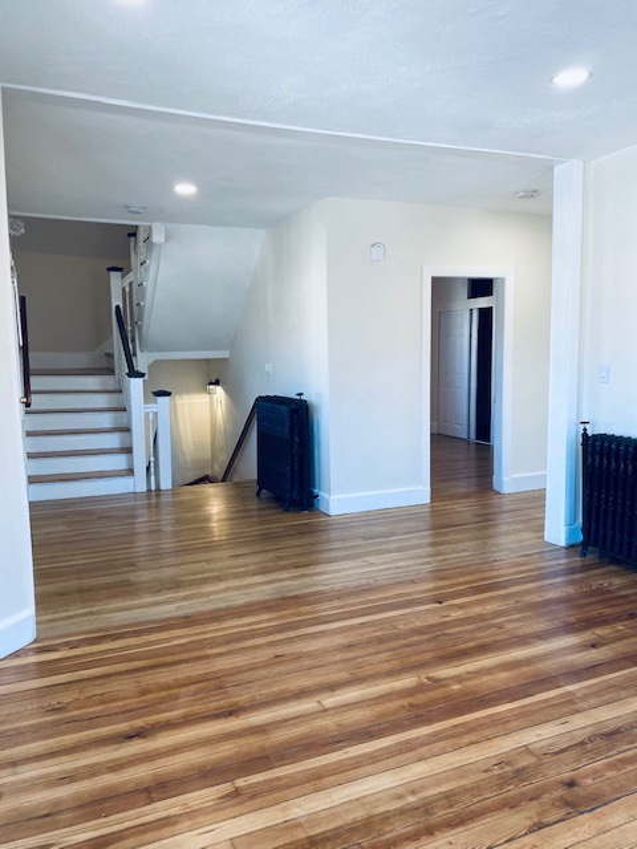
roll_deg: +0.2
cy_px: 424
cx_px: 318
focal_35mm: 26
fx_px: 638
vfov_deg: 67.3
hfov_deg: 53.1
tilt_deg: -5.3
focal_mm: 4.25
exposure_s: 1/120
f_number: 1.8
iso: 100
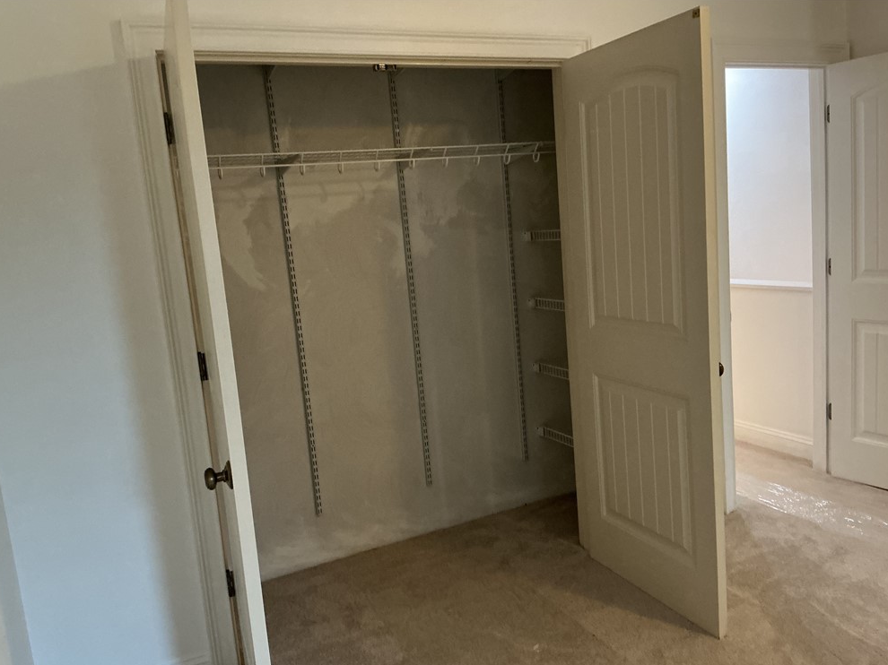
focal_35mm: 30
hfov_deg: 60.0
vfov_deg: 46.8
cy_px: 341
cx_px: 448
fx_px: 769
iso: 320
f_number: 1.8
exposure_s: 1/40
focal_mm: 3
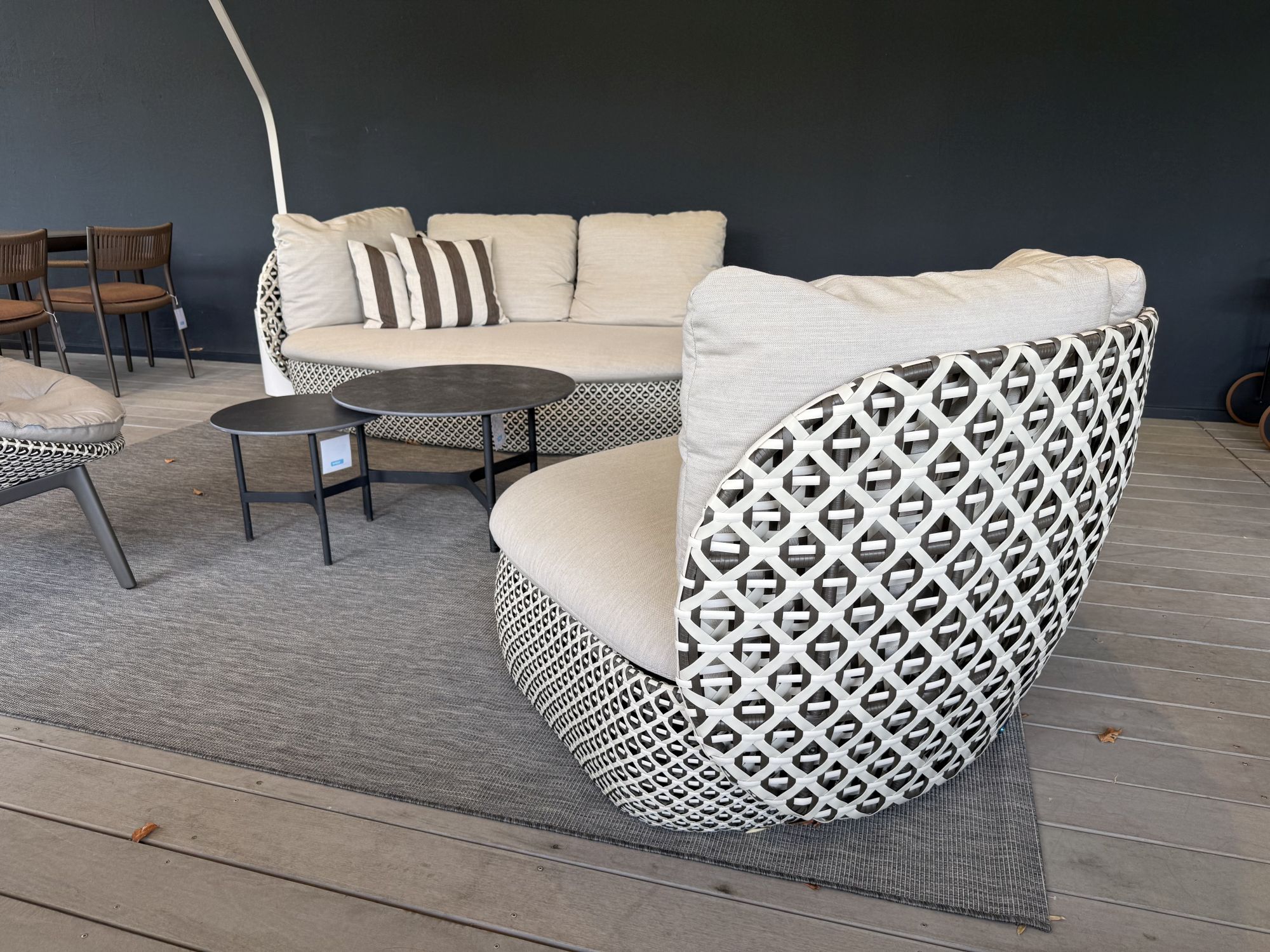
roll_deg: -0.1
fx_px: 881
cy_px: 476
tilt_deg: -17.2
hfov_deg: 71.6
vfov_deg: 56.8
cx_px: 635
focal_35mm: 24
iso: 64
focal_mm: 6.76
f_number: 1.78
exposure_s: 1/152
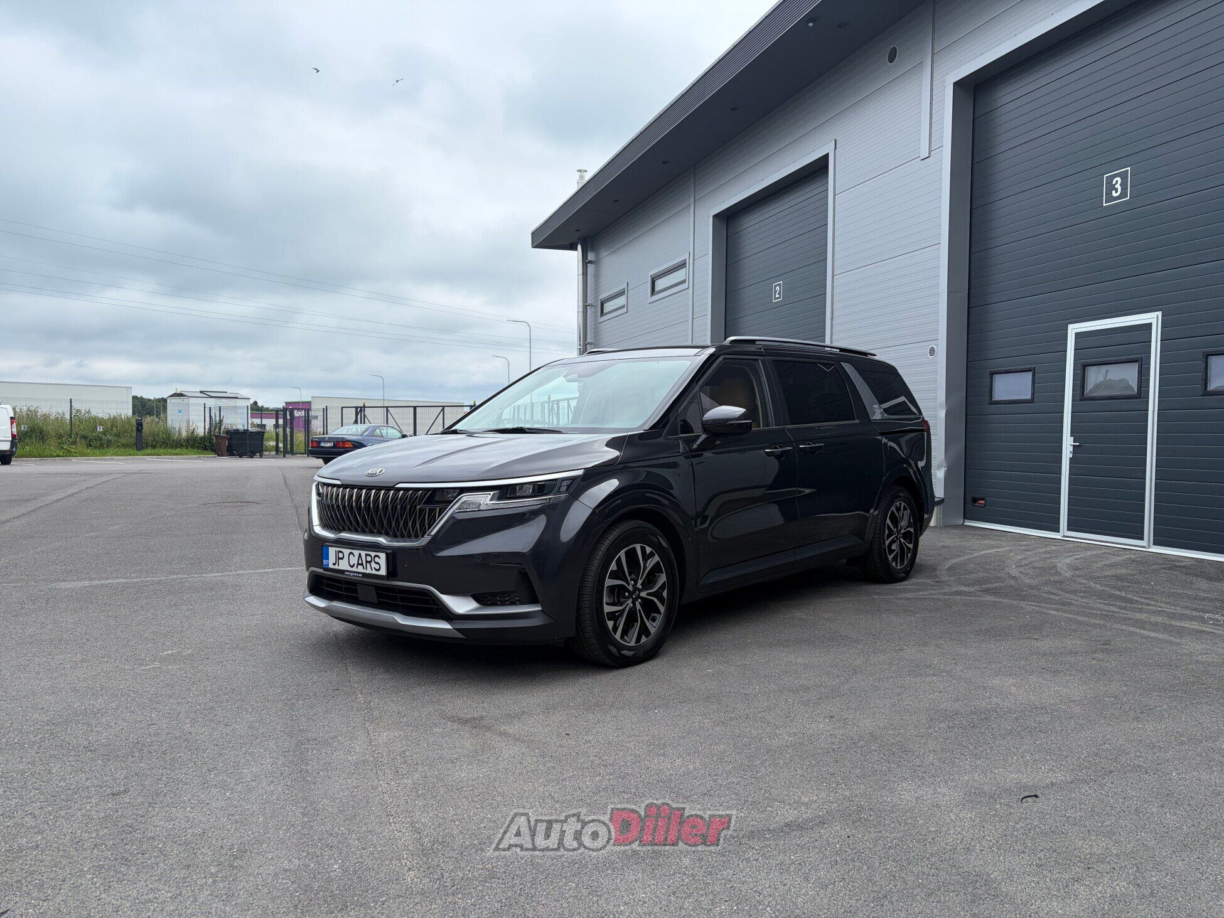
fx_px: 919
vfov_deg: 53.1
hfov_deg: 67.3
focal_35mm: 26
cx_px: 612
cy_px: 459
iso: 50
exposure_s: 1/2075
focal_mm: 5.96
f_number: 1.6
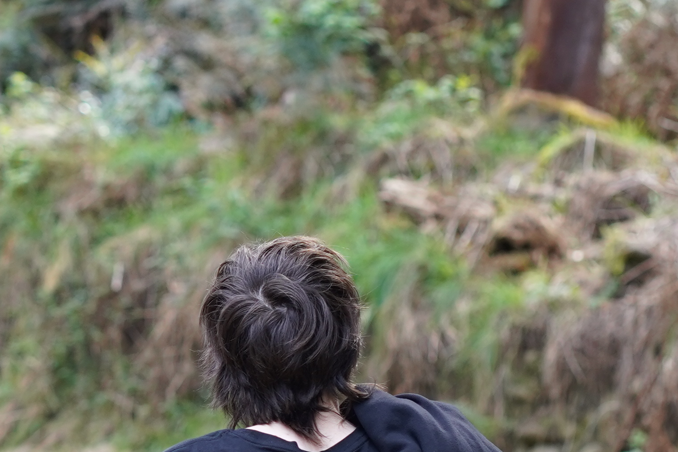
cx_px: 14
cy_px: 550
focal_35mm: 327
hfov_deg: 6.3
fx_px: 6157
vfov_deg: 4.2
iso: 400
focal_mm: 85
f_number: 4
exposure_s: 1/160
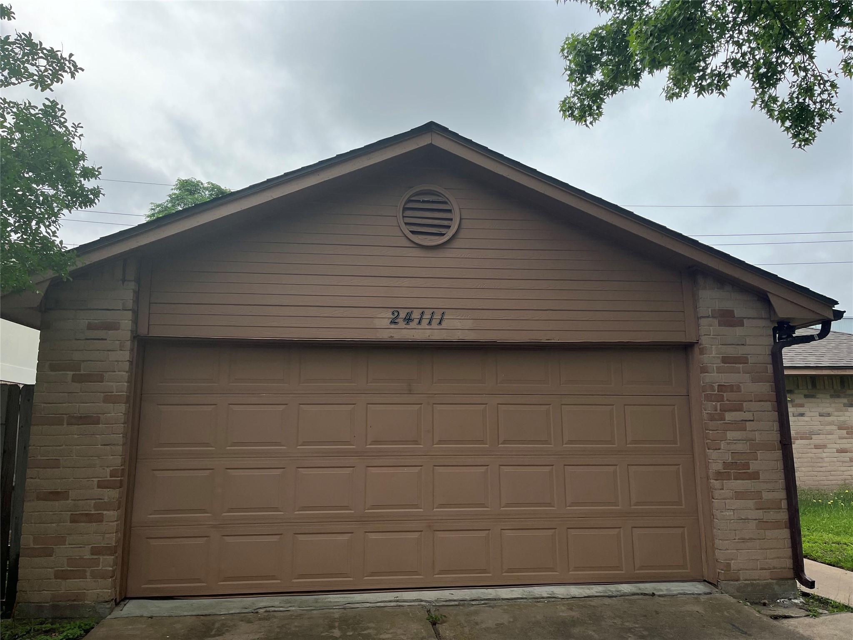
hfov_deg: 67.3
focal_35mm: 26
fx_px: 641
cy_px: 320
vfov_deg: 53.1
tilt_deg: +9.2
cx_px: 426
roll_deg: +0.9
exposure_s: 1/2358
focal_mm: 5.1
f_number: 1.6
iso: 50
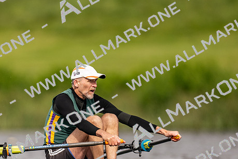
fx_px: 7516
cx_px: 88
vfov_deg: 1.2
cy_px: 99
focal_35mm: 1137
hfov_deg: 1.8
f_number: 4
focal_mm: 600
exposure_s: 1/2500
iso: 450
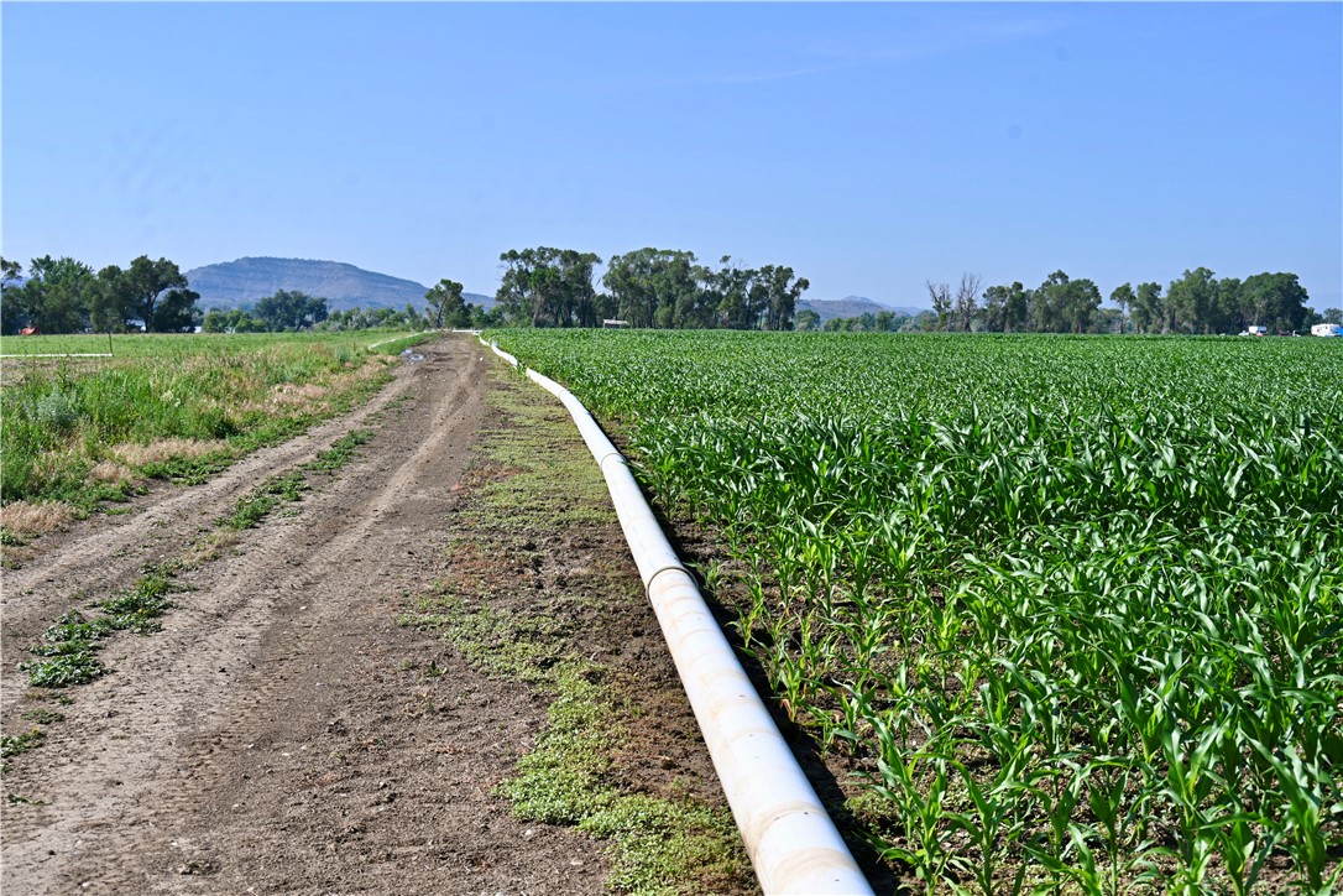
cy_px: 448
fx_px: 1791
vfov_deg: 28.1
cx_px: 672
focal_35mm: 48
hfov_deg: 41.1
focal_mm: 48
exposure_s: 1/400
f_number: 7.1
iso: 100
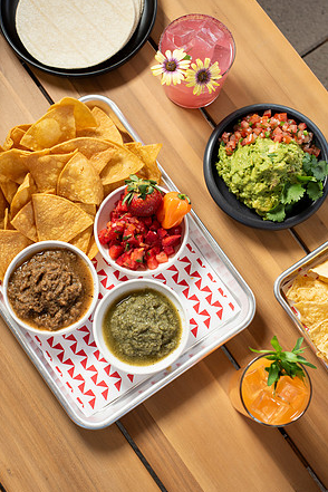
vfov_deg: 38.9
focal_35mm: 51
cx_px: 163
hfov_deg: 26.5
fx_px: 697
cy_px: 248
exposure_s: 1/250
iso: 200
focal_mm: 50
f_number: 6.3
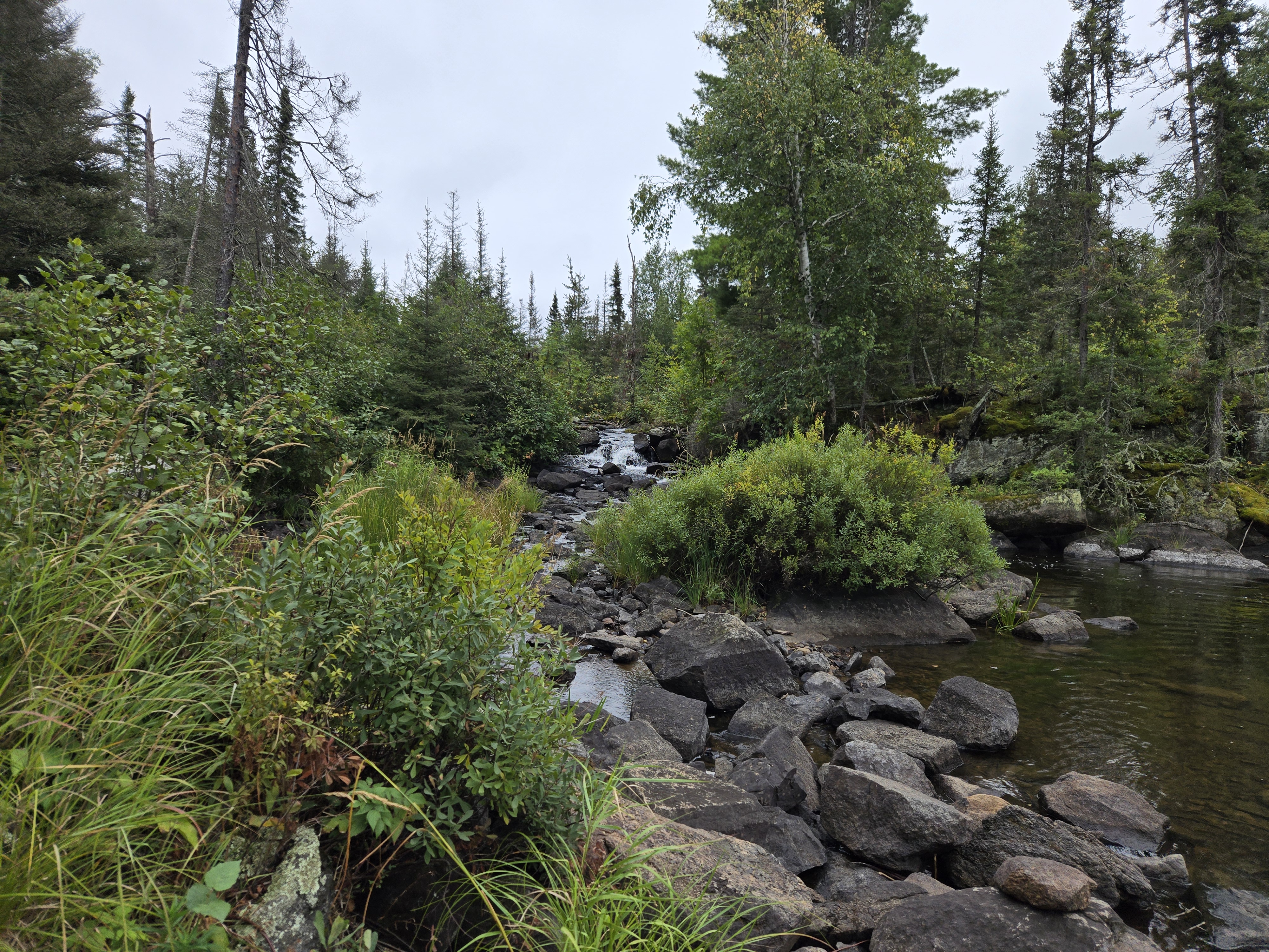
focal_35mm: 23
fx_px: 843
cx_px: 634
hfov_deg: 73.9
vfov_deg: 58.9
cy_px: 476
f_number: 1.8
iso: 25
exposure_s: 1/566
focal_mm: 5.4
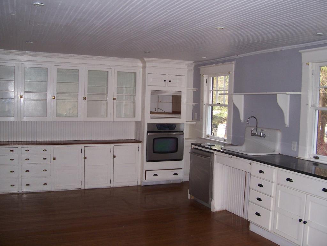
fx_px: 321
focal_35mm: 34
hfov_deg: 54.0
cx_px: 164
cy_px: 123
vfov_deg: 41.8
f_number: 2.7
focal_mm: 5.6
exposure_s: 1/60
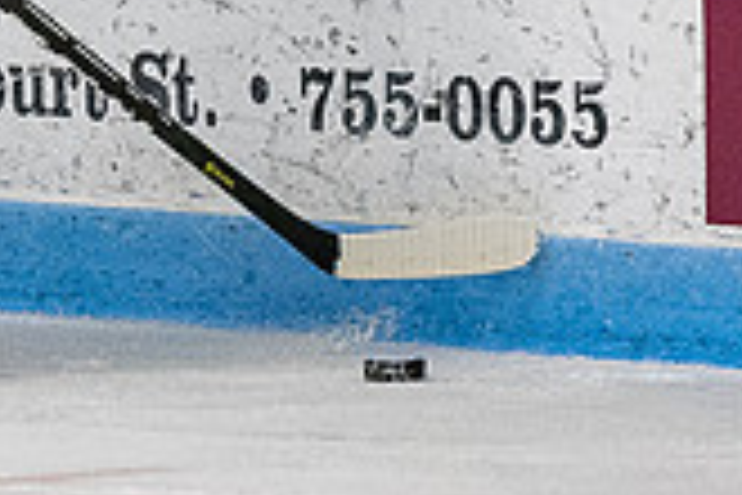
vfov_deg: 0.8
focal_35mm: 1618
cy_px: -345
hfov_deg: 1.3
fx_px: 33346
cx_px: -138
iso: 2000
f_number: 3.5
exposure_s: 1/800
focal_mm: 185
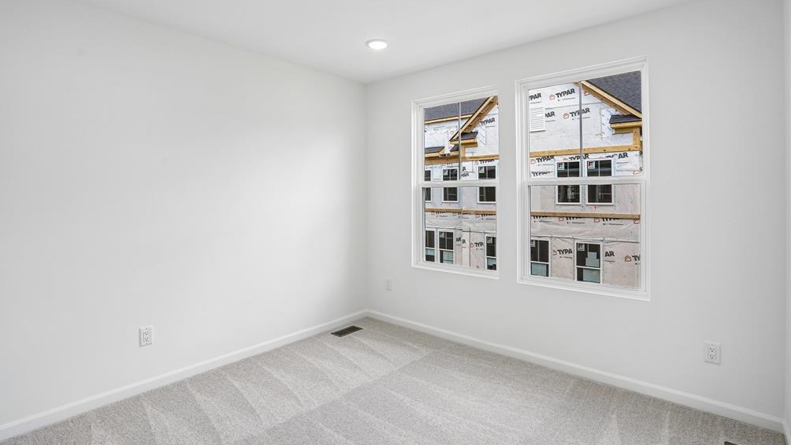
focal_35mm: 17
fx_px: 357
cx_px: 390
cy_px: 209
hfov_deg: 95.9
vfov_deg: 63.9
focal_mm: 16
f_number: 8
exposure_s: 1/200
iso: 400
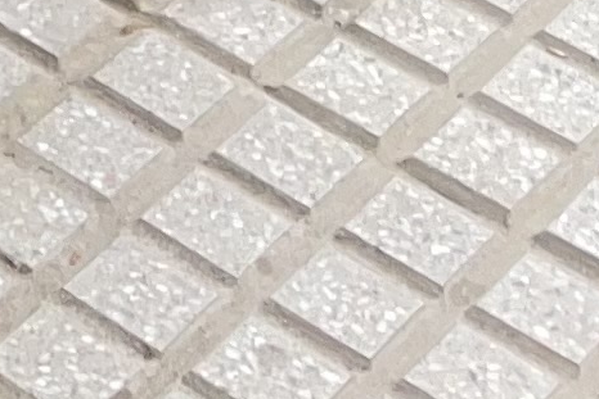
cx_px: -1330
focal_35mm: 234
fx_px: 3894
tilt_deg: -16.1
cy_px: -1700
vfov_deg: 4.7
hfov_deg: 7.5
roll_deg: +1.3
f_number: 1.6
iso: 32
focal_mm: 5.1
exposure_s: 1/848
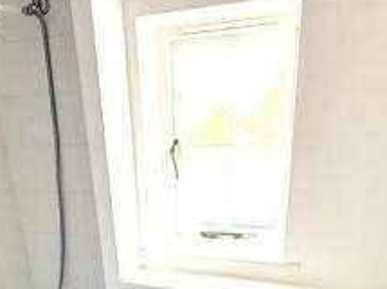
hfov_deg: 49.0
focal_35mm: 38
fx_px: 425
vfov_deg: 32.1
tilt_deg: -24.9
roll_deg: +0.9
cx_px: 199
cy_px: 337
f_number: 2.2
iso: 250
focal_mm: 2.22
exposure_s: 1/100
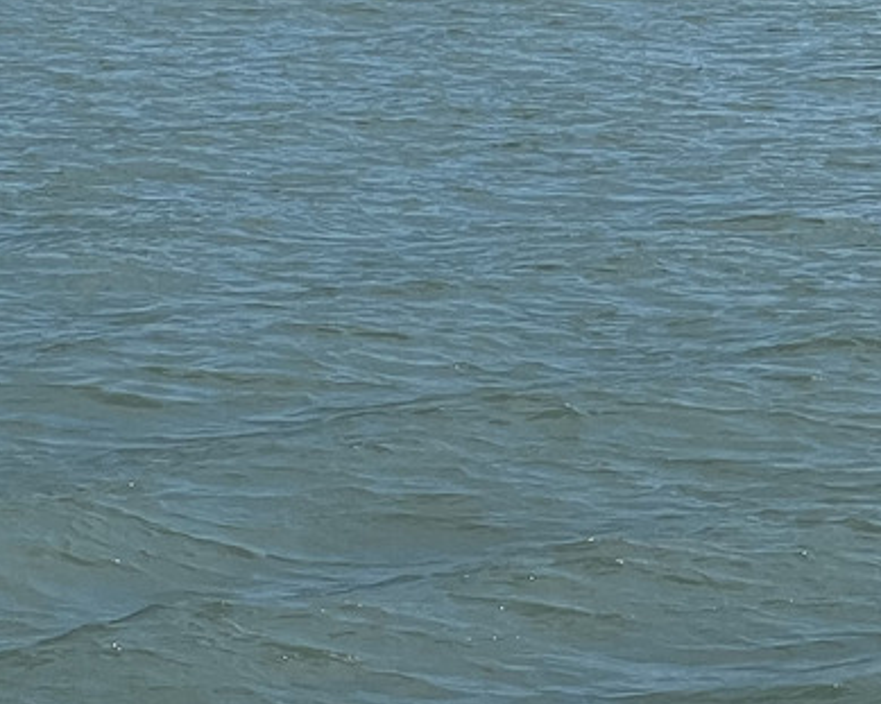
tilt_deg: +0.7
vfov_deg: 5.0
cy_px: -396
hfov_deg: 6.2
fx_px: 8055
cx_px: 1359
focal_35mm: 309
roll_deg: +0.6
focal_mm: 9
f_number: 2.8
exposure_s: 1/943
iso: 32
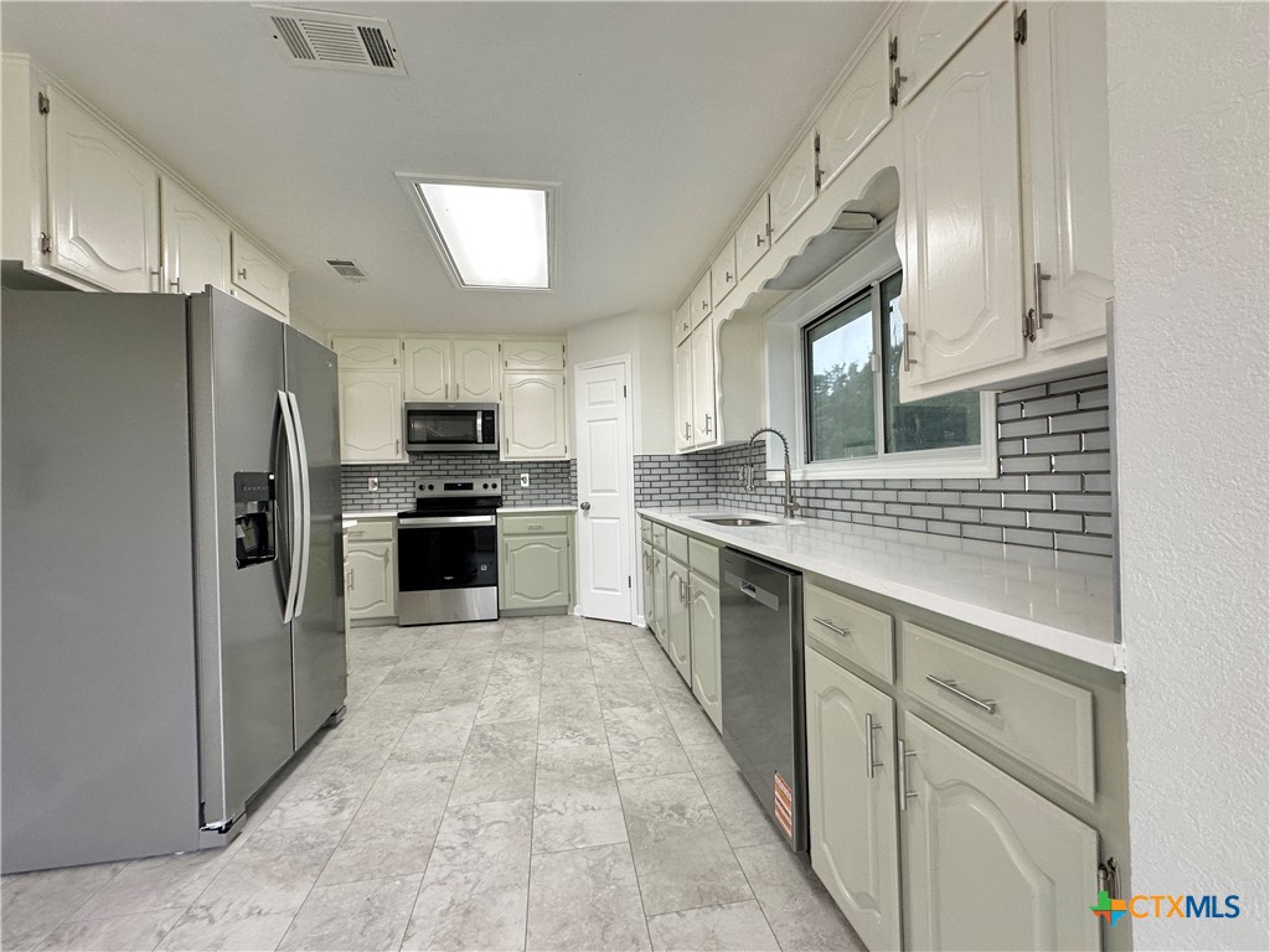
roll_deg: +0.6
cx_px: 635
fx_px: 514
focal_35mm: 14
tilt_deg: -0.4
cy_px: 476
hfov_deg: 102.1
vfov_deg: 85.7
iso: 160
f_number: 2.2
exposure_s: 1/120
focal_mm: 2.22
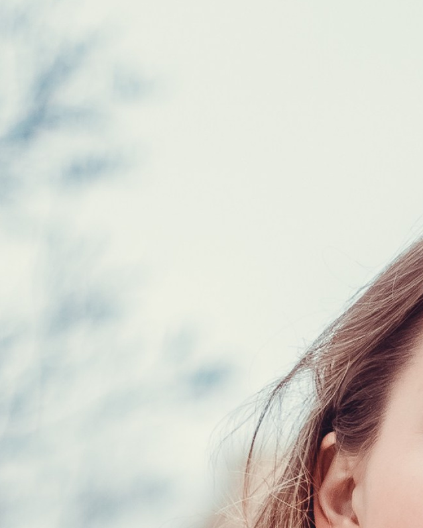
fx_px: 3676
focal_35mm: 235
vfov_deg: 7.8
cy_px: 1073
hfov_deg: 6.5
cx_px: 525
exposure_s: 1/1000
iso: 160
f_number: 1.8
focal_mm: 35
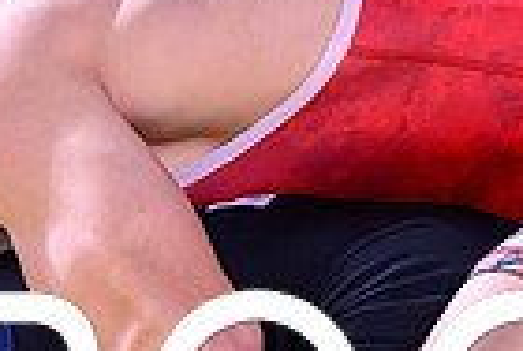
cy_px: 478
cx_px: 390
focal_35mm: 745
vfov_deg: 1.9
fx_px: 10846
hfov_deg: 2.8
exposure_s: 1/800
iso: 3200
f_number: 2.8
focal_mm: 160
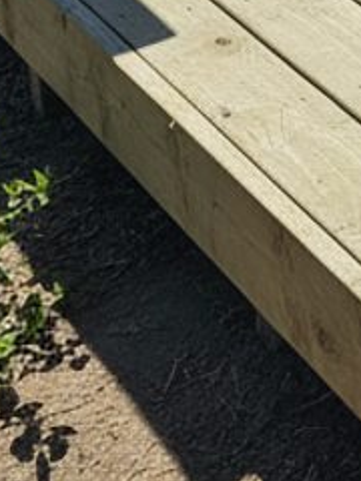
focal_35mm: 115
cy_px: -236
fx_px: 1599
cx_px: 876
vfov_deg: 15.8
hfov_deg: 10.9
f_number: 1.8
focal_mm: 6.4
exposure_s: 1/1173
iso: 801
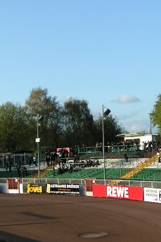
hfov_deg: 17.8
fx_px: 510
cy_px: 143
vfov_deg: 26.6
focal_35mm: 76
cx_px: 131
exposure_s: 1/200
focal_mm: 5.8
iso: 50
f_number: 5.6
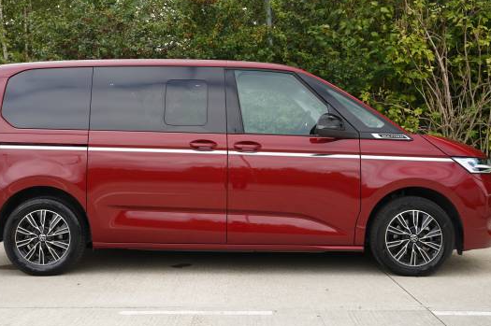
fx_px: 683
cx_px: 227
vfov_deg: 26.9
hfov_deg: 39.5
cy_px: 142
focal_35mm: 50
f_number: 4
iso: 160
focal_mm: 41.1
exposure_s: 1/160
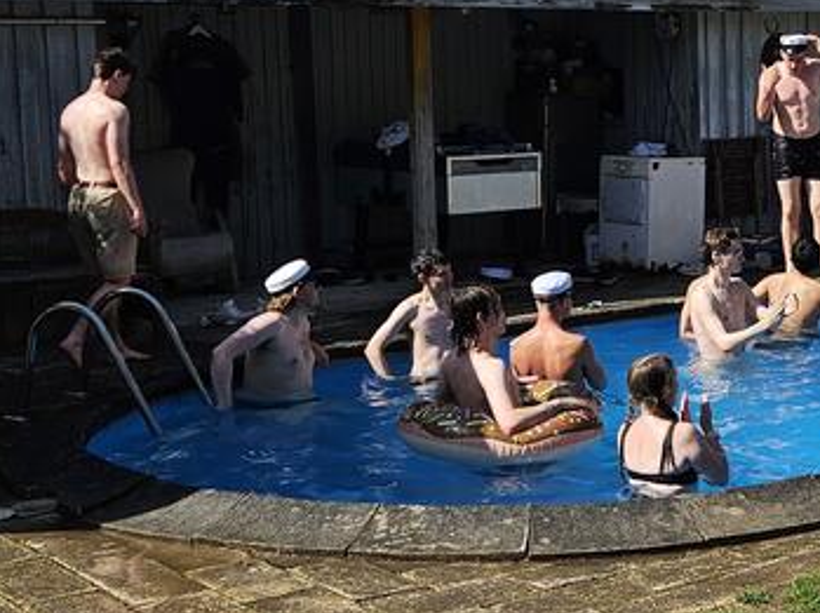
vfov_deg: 19.3
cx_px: 820
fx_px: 1798
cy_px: 218
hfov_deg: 24.5
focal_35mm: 76
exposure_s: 1/1746
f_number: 1.8
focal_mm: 5.4
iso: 25
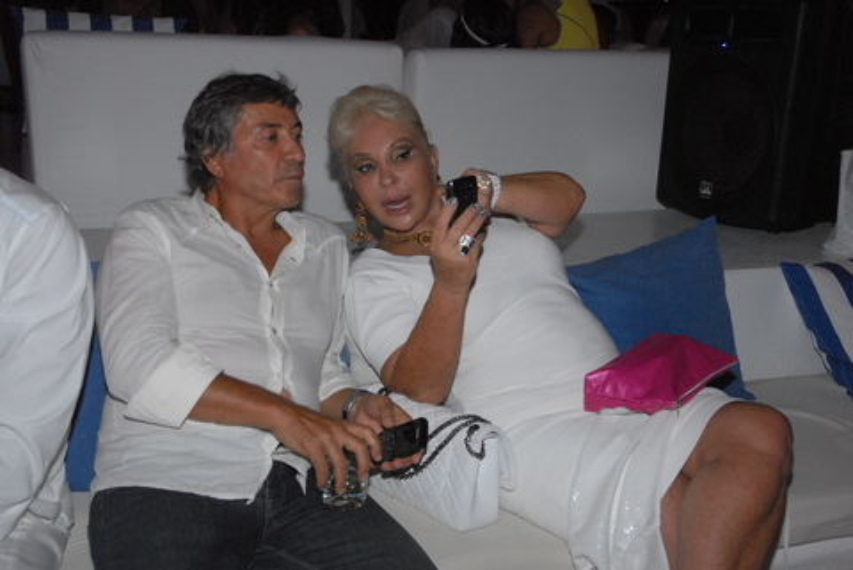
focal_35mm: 48
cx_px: 426
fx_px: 1138
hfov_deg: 41.1
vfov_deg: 28.1
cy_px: 285
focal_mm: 32
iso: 1600
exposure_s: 1/60
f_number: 8
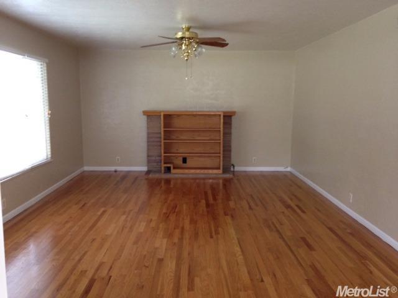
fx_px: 379
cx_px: 199
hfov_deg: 55.4
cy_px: 149
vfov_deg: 42.9
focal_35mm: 33
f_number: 2.4
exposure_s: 1/20
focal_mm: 4.13
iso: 160
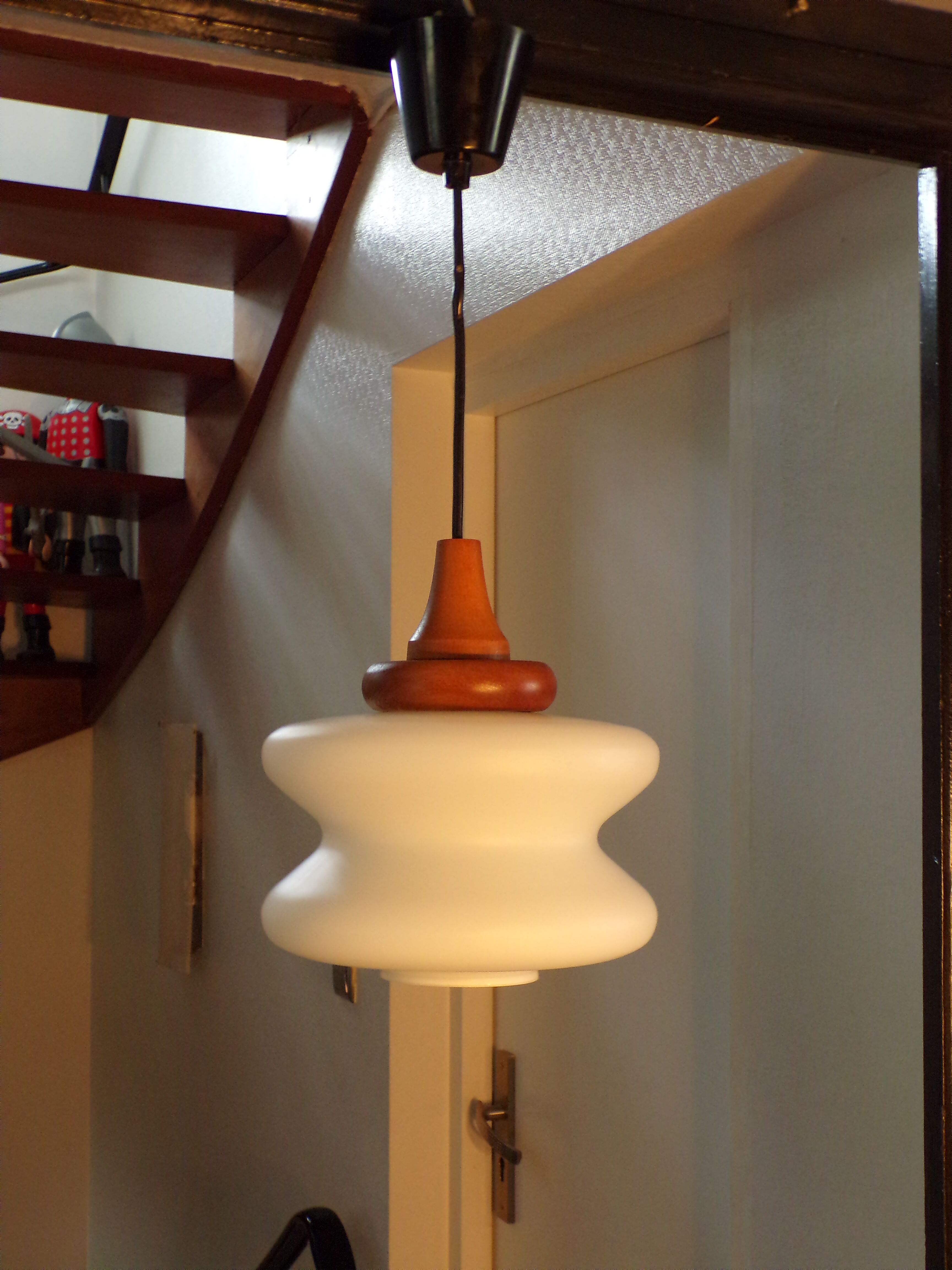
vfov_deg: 44.8
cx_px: 476
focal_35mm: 42
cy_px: 635
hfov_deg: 34.3
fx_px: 1540
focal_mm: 7.6
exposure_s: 1/17
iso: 358
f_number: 3.4
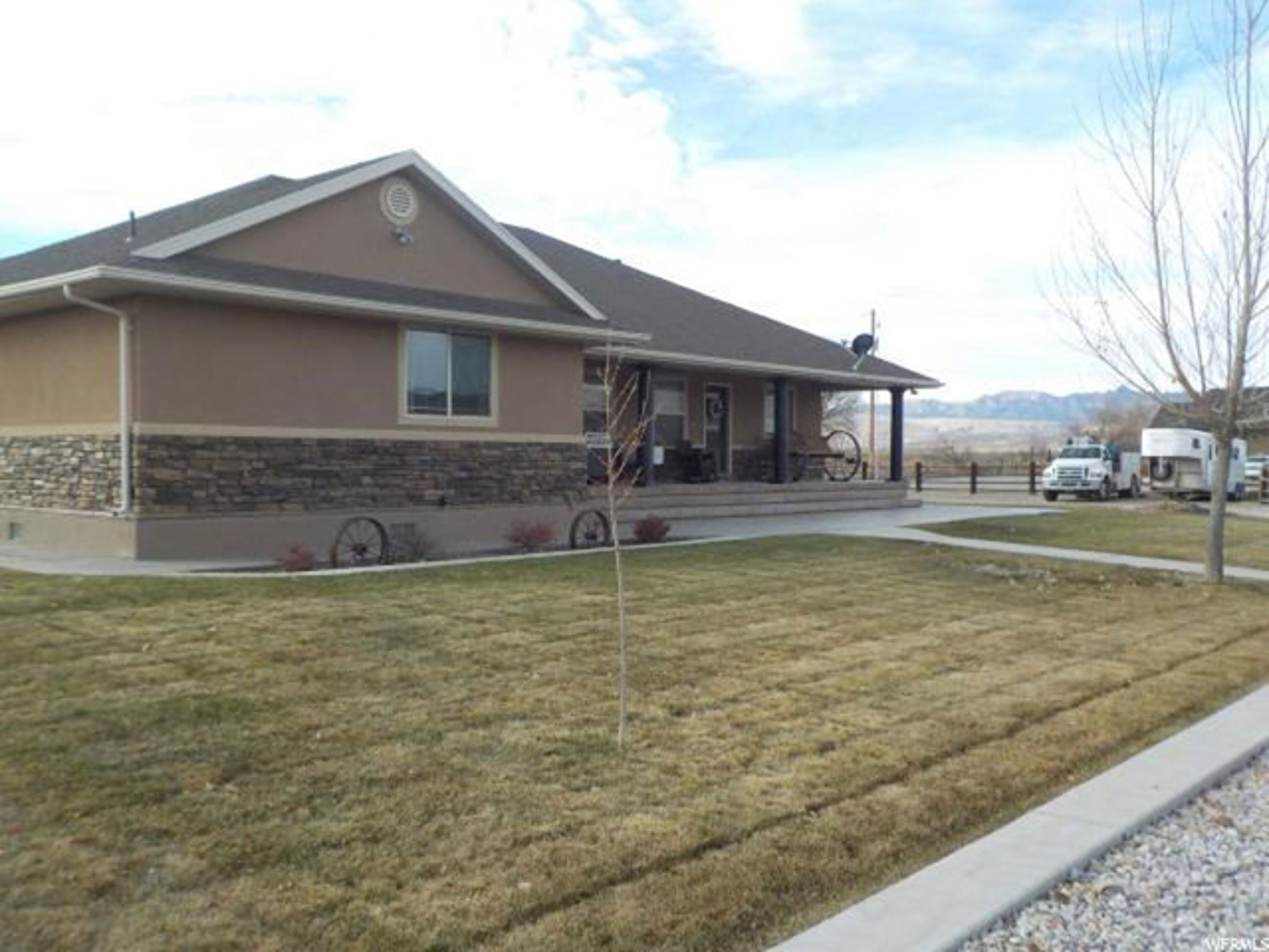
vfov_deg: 46.8
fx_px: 1100
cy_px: 476
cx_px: 634
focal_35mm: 30
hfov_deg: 60.0
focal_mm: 4.1
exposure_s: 1/500
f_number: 3.3
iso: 125
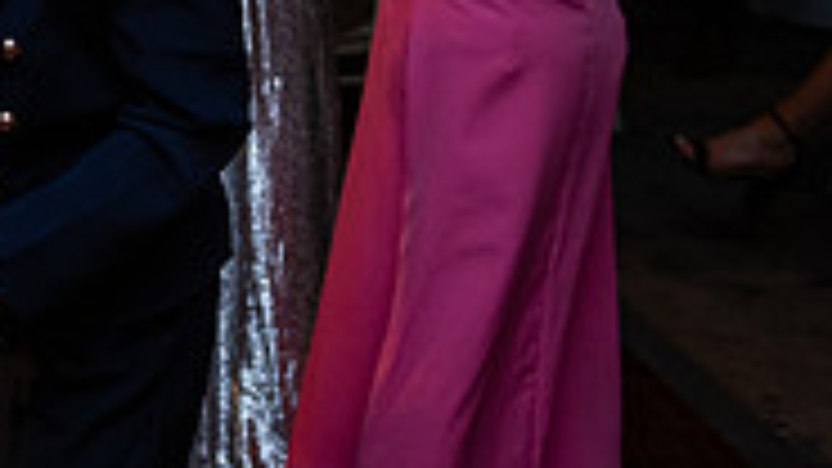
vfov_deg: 10.2
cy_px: -47
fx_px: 2603
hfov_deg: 16.4
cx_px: -450
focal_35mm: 118
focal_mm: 36
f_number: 3.5
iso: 1000
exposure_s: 1/160
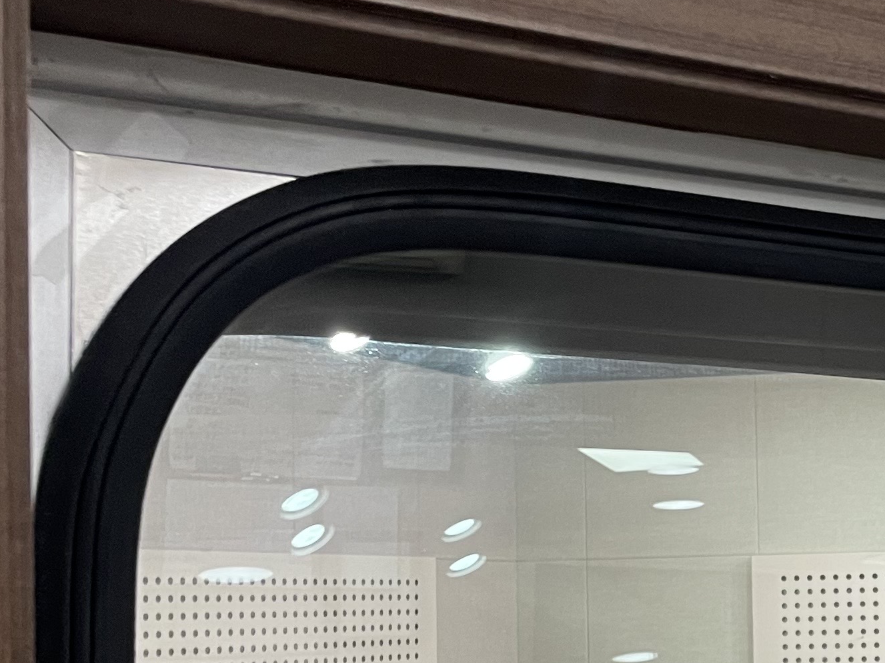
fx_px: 2020
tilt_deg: +2.3
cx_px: 1169
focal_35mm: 79
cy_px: 571
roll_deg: +1.8
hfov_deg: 22.1
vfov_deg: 18.4
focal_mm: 4.2
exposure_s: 1/60
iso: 80
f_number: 1.6
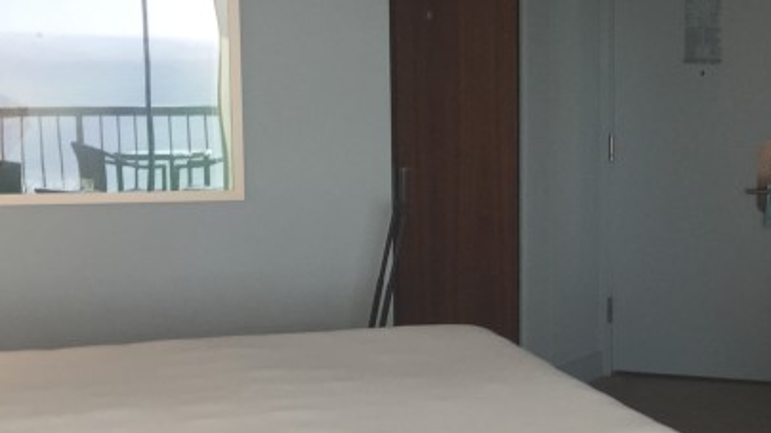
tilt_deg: -9.1
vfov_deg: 15.1
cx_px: 855
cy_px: 275
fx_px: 1635
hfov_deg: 24.7
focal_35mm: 80
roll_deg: -1.4
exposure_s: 1/60
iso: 32
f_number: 2.2
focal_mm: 4.15
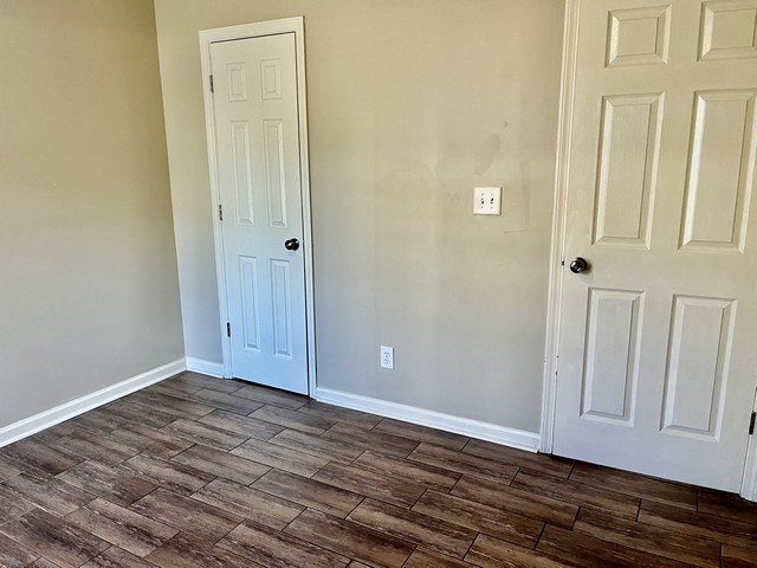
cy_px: 284
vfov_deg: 53.1
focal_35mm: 26
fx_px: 569
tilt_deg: -11.8
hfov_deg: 67.3
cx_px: 378
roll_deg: +0.9
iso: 125
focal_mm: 5.1
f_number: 1.6
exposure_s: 1/60
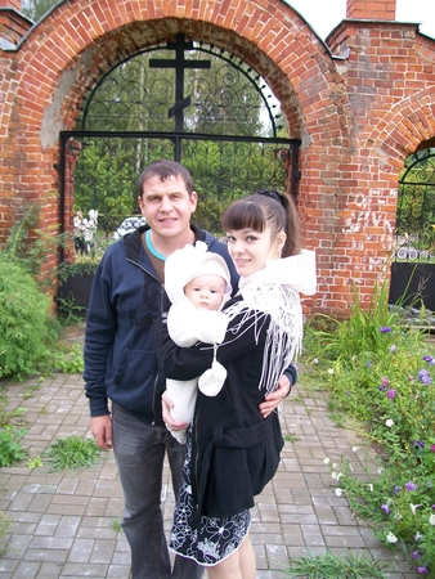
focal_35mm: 34
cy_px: 290
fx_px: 569
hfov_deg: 41.8
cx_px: 218
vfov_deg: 53.9
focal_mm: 6.1
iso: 64
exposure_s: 1/100
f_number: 2.7
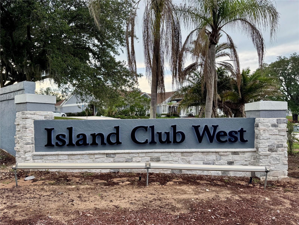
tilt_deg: +0.4
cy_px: 112
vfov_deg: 56.8
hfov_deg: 71.6
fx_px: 207
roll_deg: +0.8
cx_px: 150
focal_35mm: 24
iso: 80
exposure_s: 1/588
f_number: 1.78
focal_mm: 6.76
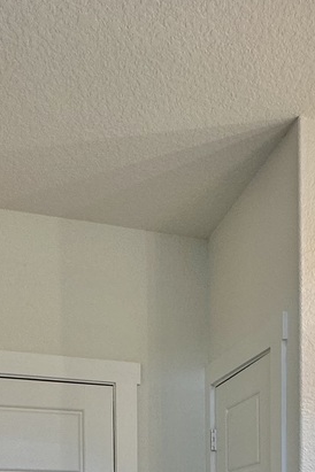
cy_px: 560
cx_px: 232
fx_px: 669
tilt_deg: -2.4
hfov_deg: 26.2
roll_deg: +0.7
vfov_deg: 32.4
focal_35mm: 51
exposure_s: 1/120
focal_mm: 2.22
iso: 64
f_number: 2.2
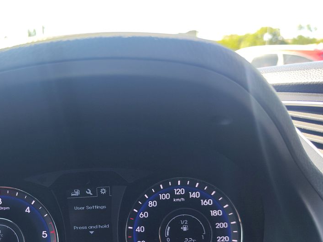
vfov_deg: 35.4
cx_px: 81
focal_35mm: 39
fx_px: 364
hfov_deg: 46.2
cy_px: 201
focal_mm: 7.01
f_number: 1.69
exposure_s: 1/100
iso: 70
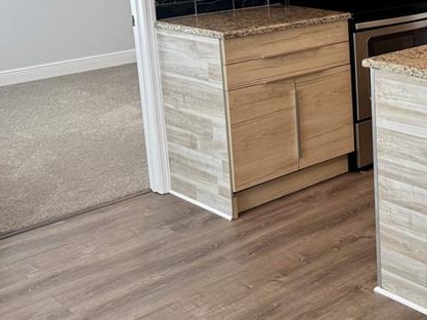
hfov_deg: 29.5
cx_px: 469
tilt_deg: -11.6
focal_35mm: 59
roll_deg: +0.6
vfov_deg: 24.2
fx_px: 727
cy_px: 42
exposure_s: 1/120
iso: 80
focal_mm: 6.76
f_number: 1.78
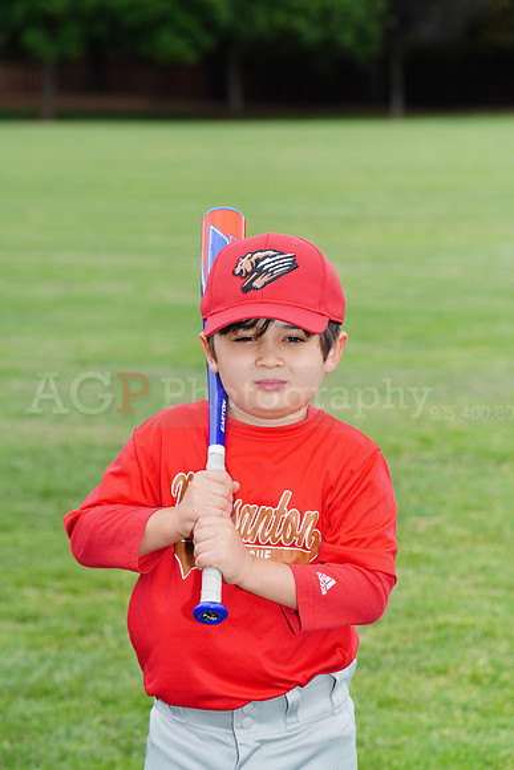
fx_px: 3638
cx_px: 257
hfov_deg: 8.1
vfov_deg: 12.1
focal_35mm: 170
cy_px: 385
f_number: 9
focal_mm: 170
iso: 200
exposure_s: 1/250
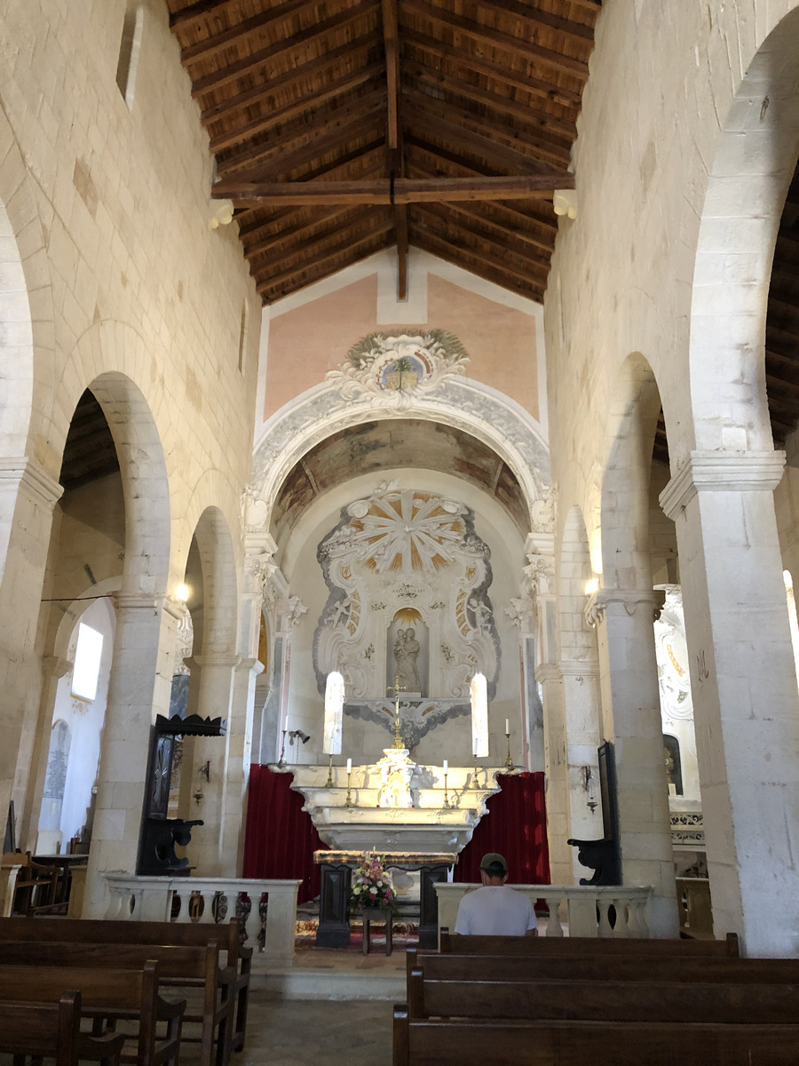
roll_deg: -0.4
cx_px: 400
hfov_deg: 49.7
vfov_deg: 63.4
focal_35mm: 28
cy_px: 533
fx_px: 862
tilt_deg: +18.3
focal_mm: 4
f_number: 1.8
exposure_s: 1/17
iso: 100
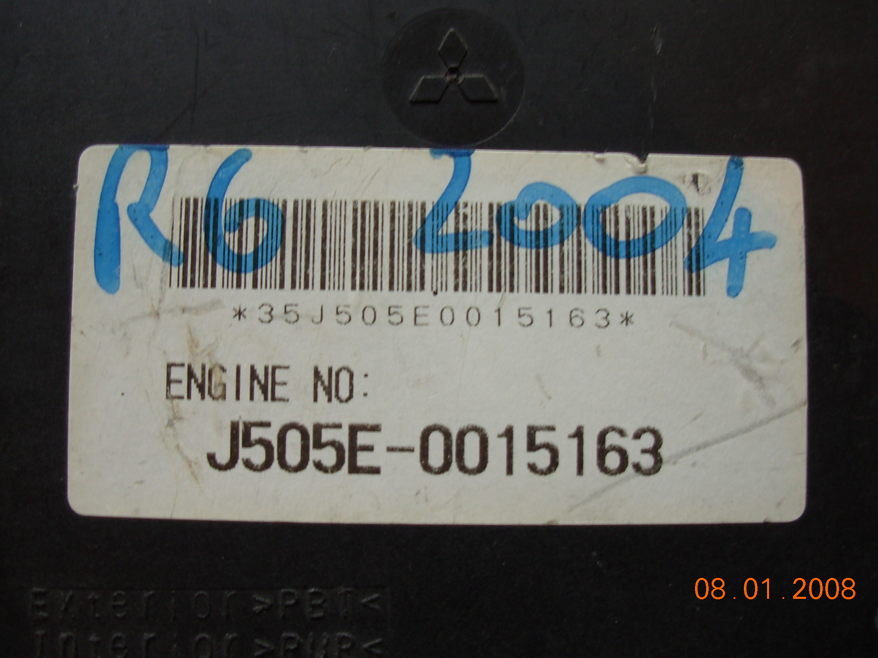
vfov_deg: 37.7
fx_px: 964
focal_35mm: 38
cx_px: 439
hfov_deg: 49.0
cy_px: 329
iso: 50
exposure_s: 1/14.7
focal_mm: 6.3
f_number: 2.9
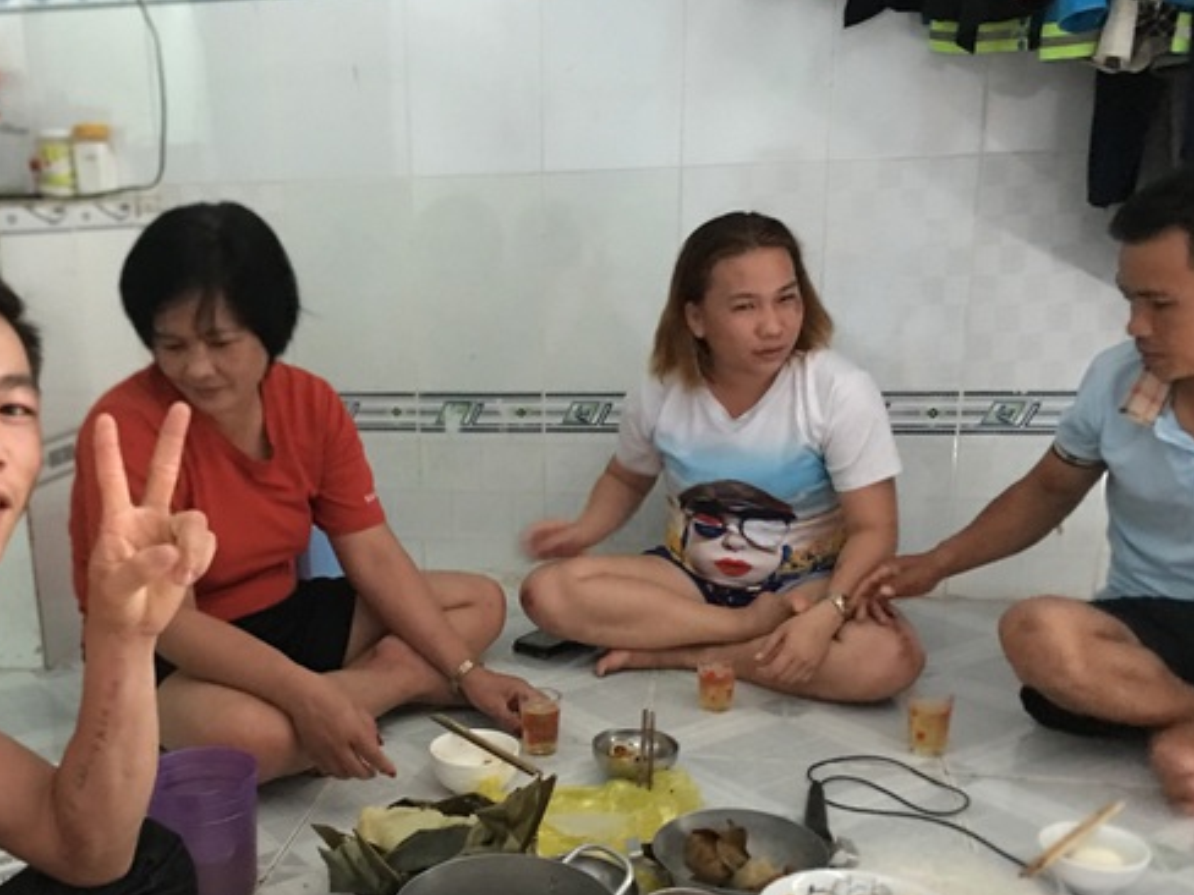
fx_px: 1311
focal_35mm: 38
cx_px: 440
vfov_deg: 37.5
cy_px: 560
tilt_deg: -15.9
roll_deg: +2.0
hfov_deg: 48.5
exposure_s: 1/4
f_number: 2.2
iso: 160
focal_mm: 4.15
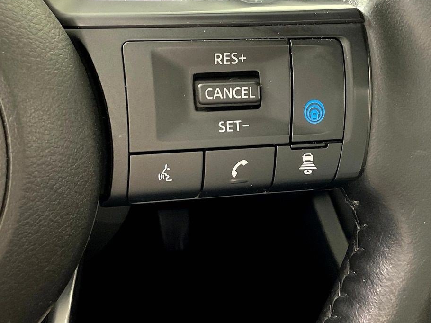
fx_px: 635
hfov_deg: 37.5
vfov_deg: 28.3
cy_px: 104
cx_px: 219
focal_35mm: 51
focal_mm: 3
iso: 250
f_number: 1.8
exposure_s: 1/30
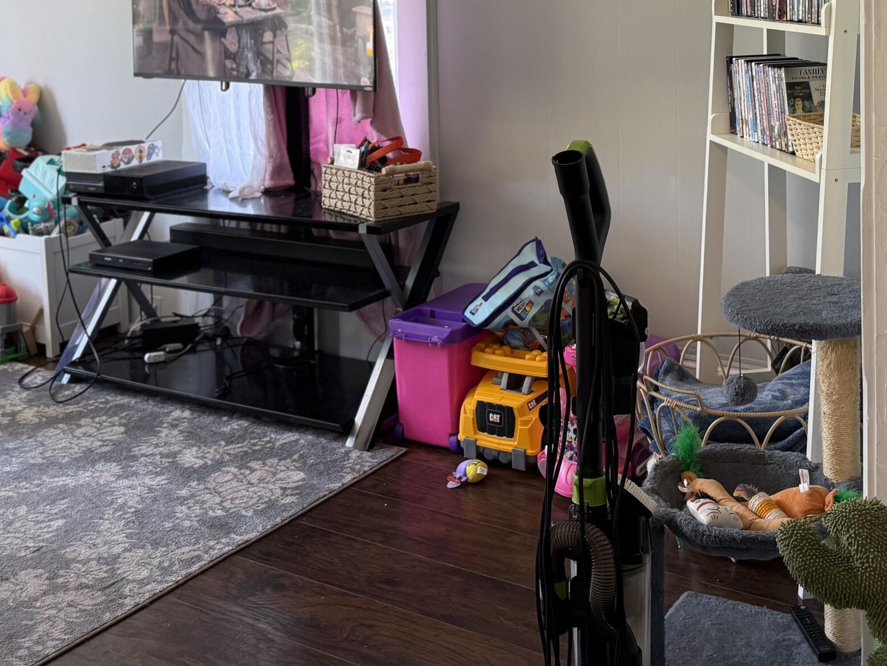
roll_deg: +1.0
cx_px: 530
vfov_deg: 30.1
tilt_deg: -4.4
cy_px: 64
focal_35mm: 46
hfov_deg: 41.1
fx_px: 1179
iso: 160
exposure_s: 1/60
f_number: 1.78
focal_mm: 6.76
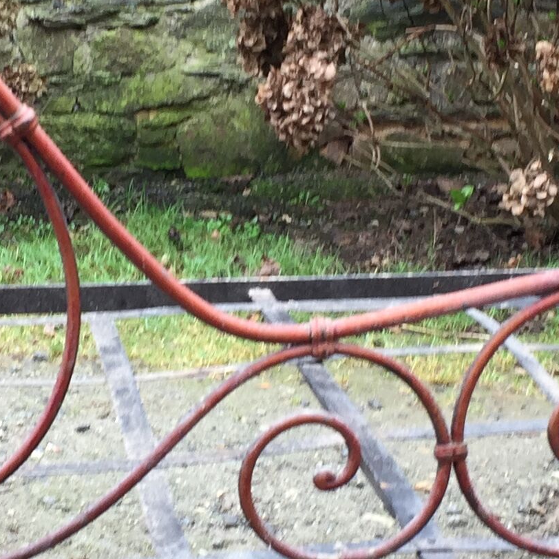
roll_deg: +1.1
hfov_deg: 16.8
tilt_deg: -12.7
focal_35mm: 103
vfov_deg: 16.9
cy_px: 279
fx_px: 1882
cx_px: 151
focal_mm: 4.15
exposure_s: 1/50
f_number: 2.2
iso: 32
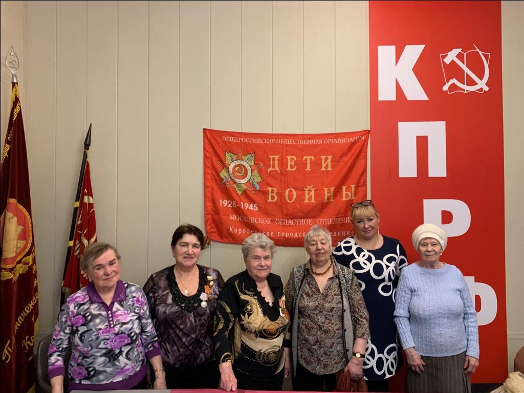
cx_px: 262
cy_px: 196
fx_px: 394
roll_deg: +0.7
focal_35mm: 26
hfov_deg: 67.3
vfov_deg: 53.1
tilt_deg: +1.1
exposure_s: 1/33
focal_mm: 4.25
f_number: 1.8
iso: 320
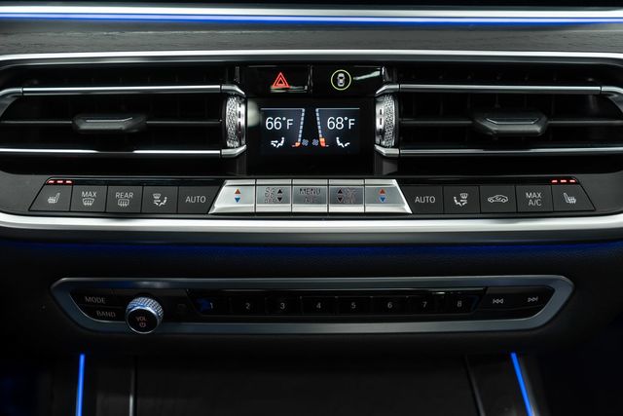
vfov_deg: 31.9
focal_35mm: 42
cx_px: 312
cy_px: 208
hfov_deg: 46.4
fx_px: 727
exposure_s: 1/40
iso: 500
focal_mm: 28
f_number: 3.2
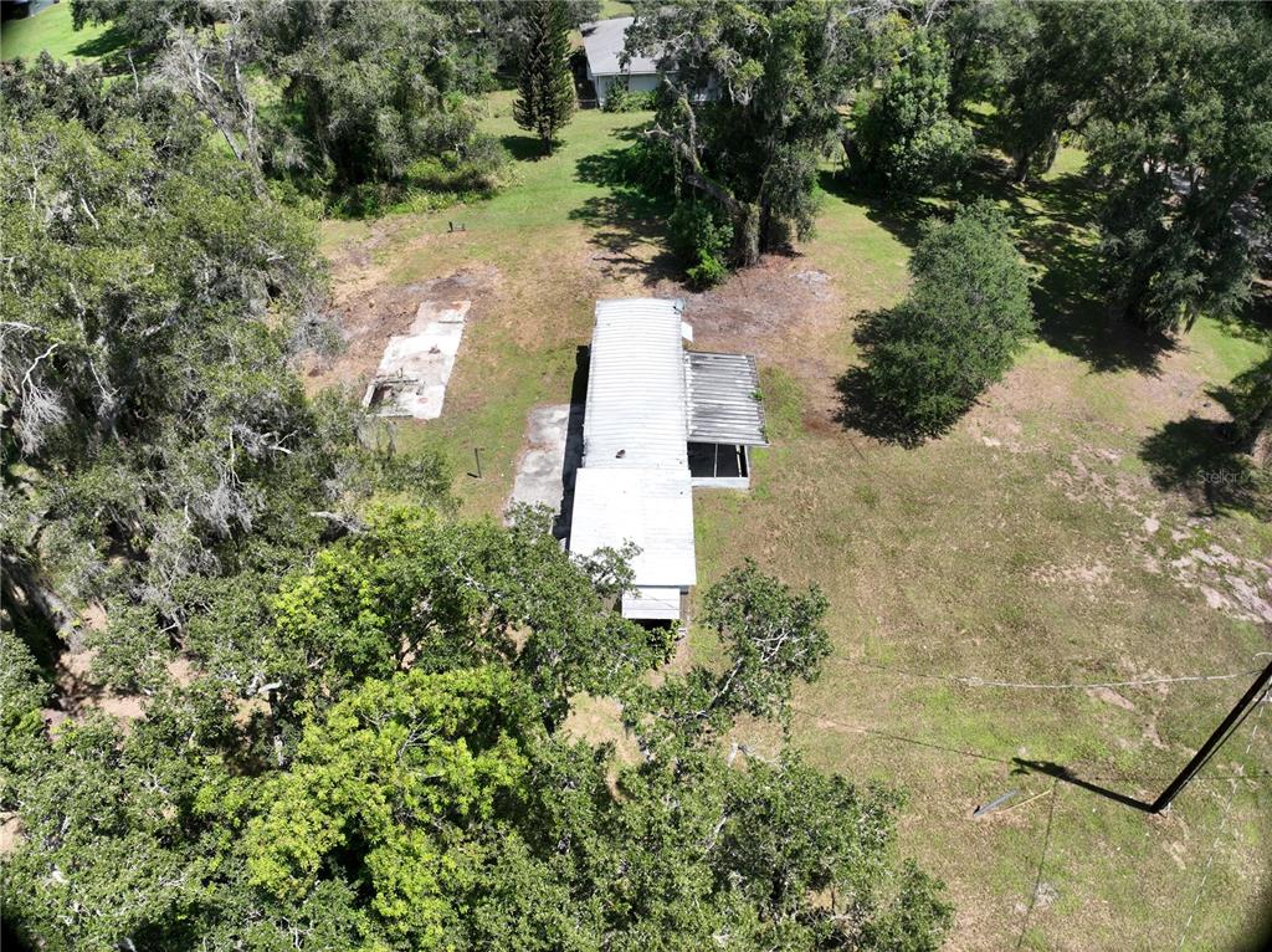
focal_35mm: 24
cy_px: 476
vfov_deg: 56.7
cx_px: 636
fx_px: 881
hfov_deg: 71.6
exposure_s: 1/2000
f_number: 3.2
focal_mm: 12.29
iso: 110
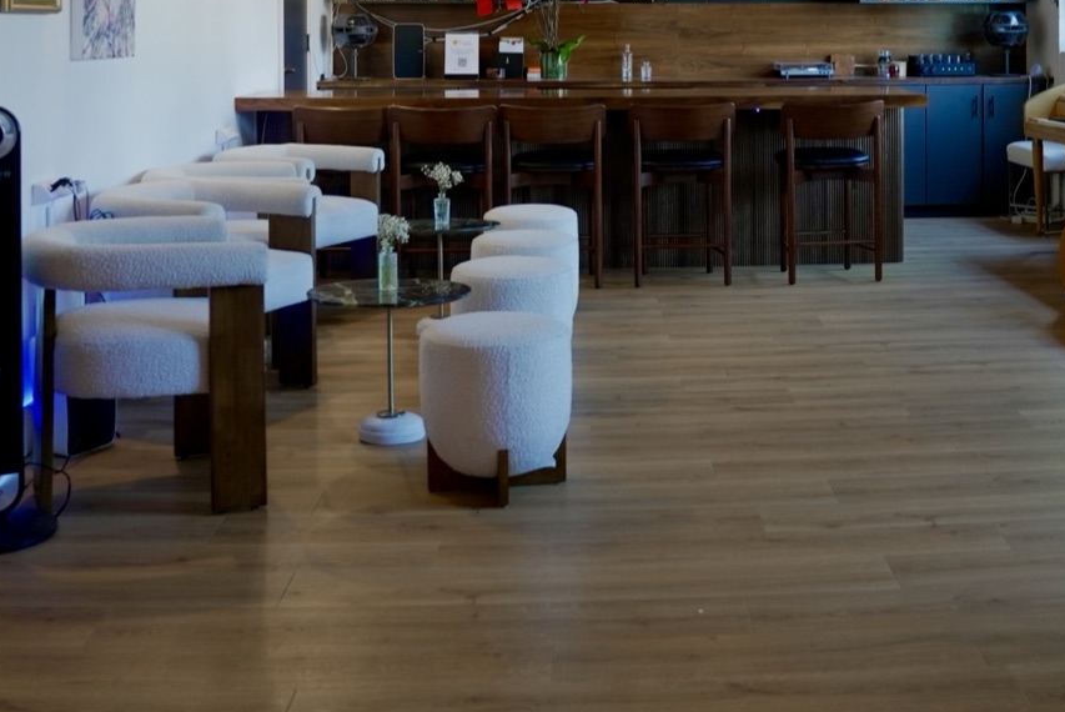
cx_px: 770
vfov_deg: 28.8
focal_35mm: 45
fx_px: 1332
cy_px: 81
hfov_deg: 42.5
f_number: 2.8
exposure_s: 1/125
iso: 800
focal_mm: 24
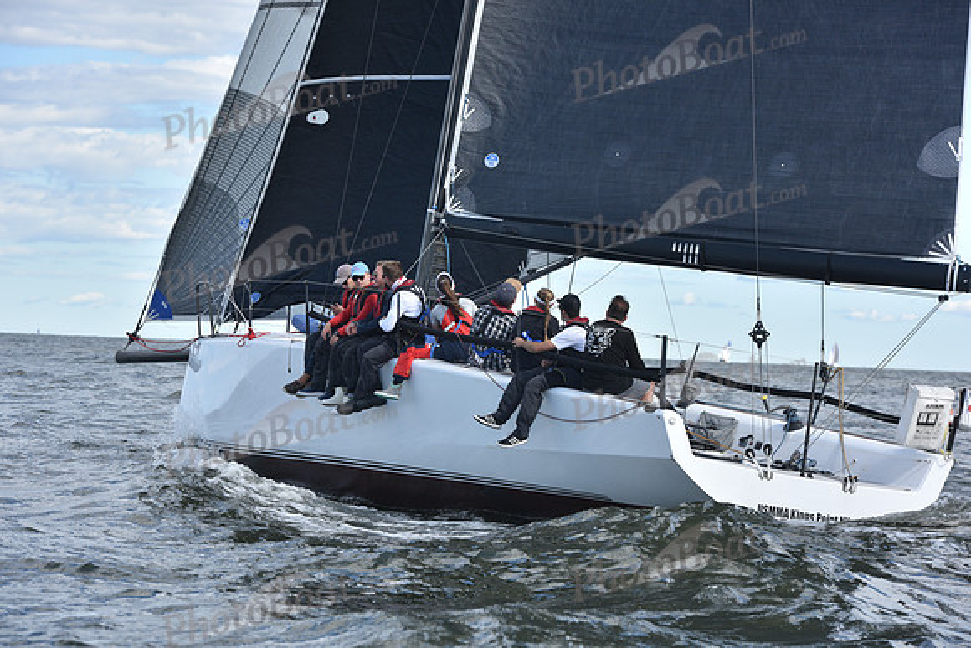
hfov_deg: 16.8
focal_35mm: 122
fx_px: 3291
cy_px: 324
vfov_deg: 11.2
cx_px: 486
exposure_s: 1/640
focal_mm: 122
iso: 250
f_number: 7.1
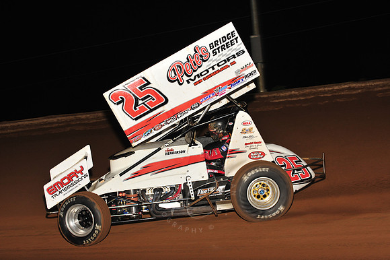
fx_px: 931
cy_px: 130
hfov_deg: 23.7
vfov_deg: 15.9
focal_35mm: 86
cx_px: 195
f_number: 8
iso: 1000
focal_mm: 86
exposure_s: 1/320
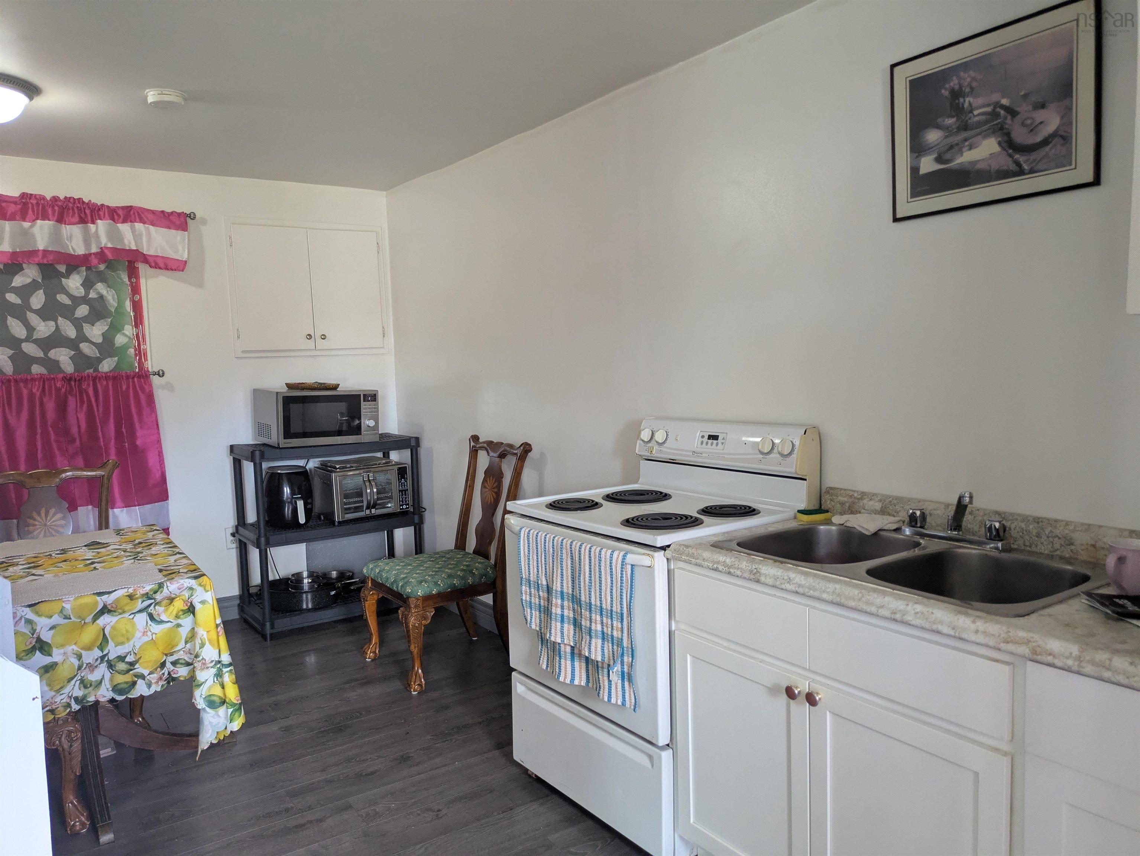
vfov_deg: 54.9
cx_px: 570
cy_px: 428
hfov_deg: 69.4
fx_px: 824
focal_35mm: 25
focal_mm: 5.43
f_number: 1.89
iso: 476
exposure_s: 1/60
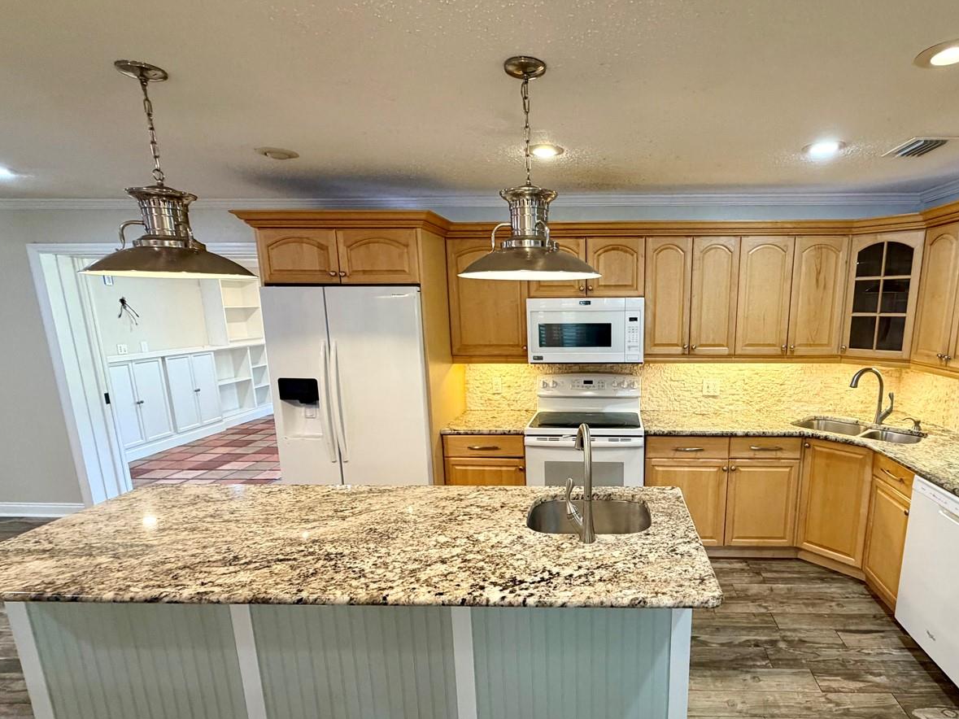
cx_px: 599
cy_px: 416
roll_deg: +0.2
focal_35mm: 19
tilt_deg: -12.2
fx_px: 526
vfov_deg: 68.3
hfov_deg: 83.1
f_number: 2.2
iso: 250
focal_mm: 2.22
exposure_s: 1/60
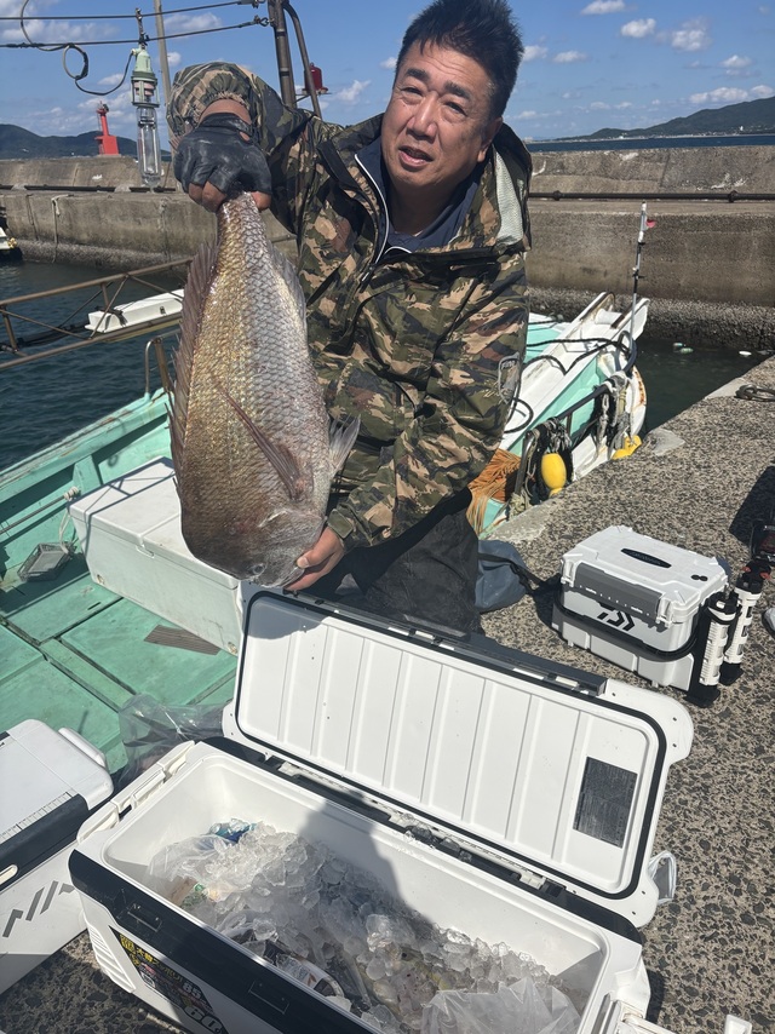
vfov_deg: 67.3
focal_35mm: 26
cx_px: 388
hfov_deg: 53.0
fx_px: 777
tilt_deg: -26.4
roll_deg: +0.1
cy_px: 517
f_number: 1.6
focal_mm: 5.96
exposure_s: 1/7692
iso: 50
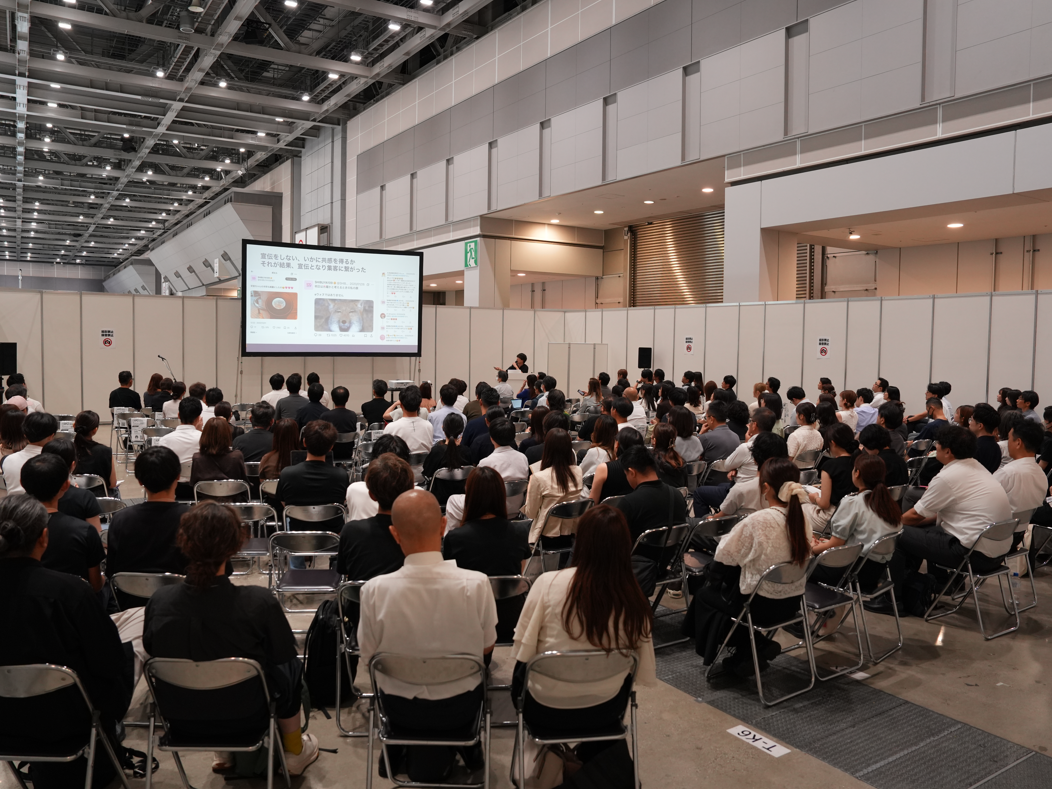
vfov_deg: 53.1
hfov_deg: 67.3
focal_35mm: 26
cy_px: 394
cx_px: 520
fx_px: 790
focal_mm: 24
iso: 1600
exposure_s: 1/200
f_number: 4
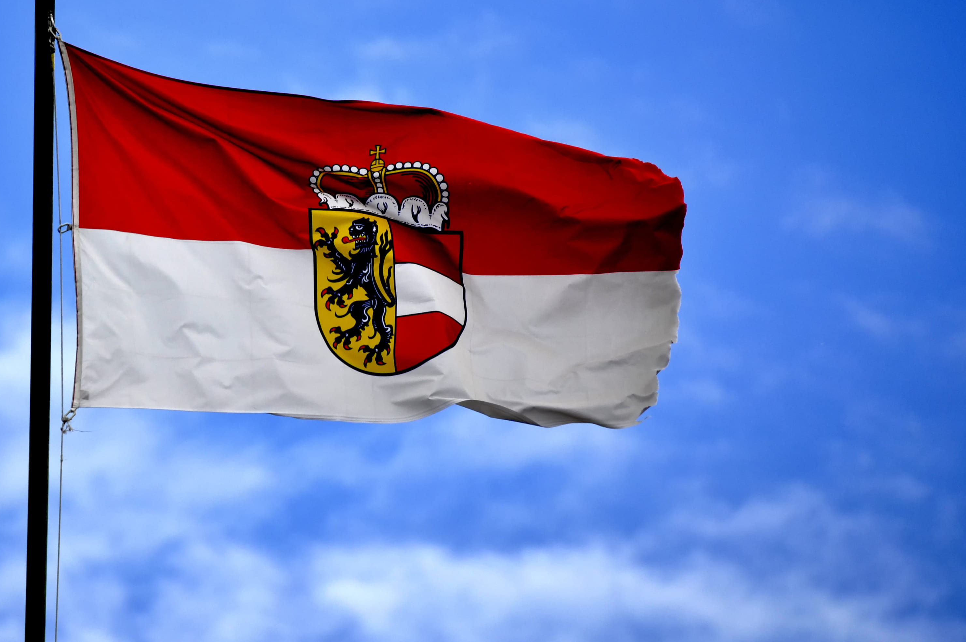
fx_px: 17395
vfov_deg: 2.1
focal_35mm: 649
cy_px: 259
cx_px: 318
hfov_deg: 3.2
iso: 320
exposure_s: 1/1250
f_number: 5.6
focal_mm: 300
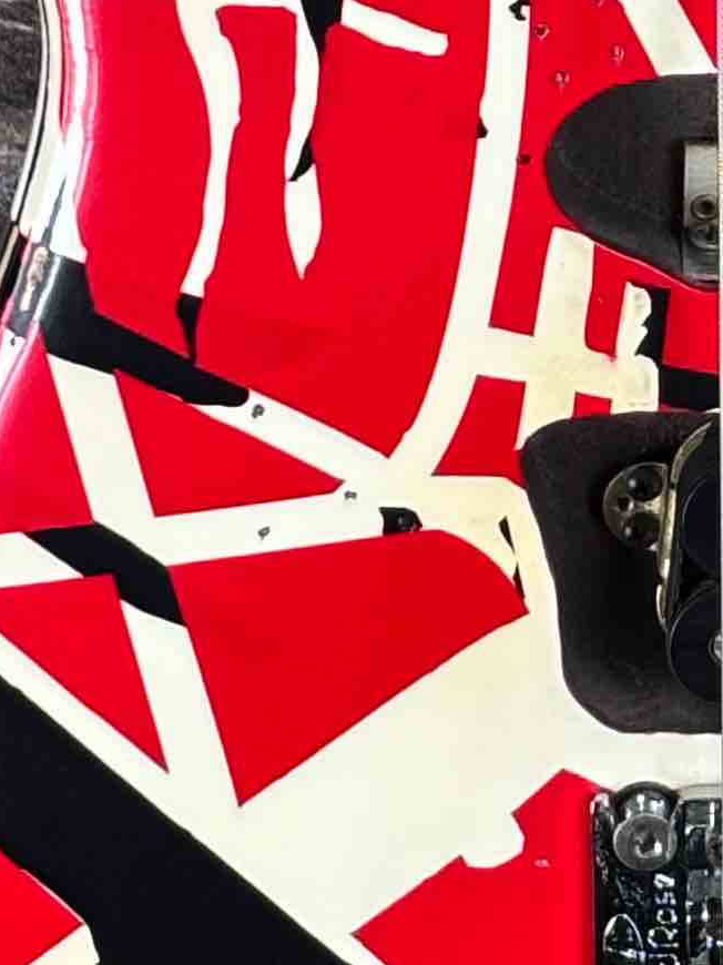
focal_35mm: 241
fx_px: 6715
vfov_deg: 8.2
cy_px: 34
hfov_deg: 6.1
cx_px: 875
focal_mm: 5.96
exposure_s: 1/70
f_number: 1.6
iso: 50
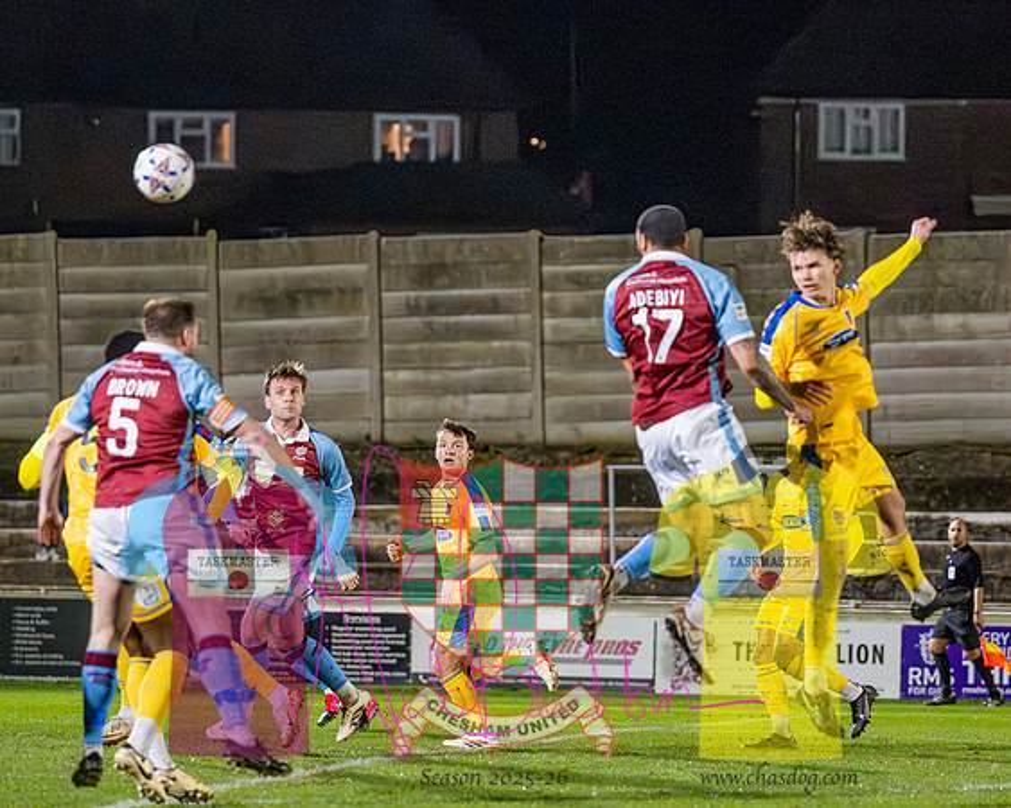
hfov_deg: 7.8
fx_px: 7374
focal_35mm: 247
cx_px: 576
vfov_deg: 6.3
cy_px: 409
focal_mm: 135
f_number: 2.8
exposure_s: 1/1250
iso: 8000
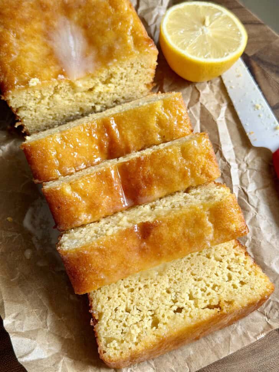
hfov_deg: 30.3
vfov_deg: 39.7
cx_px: 140
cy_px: 186
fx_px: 516
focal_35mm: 48
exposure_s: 1/170
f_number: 1.8
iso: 50
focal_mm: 6.8
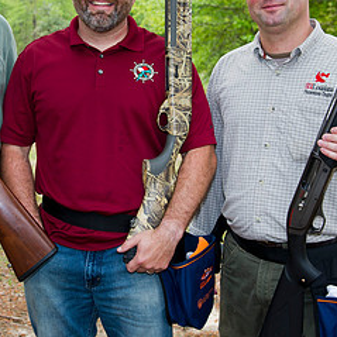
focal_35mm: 72
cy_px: 103
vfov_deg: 23.8
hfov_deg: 23.7
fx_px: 793
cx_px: 75
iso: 400
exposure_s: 1/200
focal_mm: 35
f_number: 5
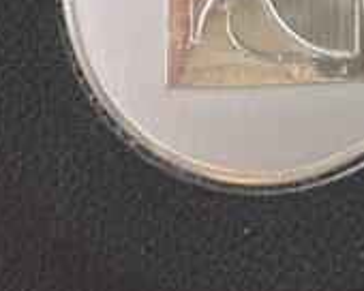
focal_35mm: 191
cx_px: 90
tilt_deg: -27.2
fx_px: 2058
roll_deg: +0.3
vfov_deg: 7.4
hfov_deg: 10.1
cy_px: -464
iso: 40
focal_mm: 5.7
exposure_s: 1/217
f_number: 1.5
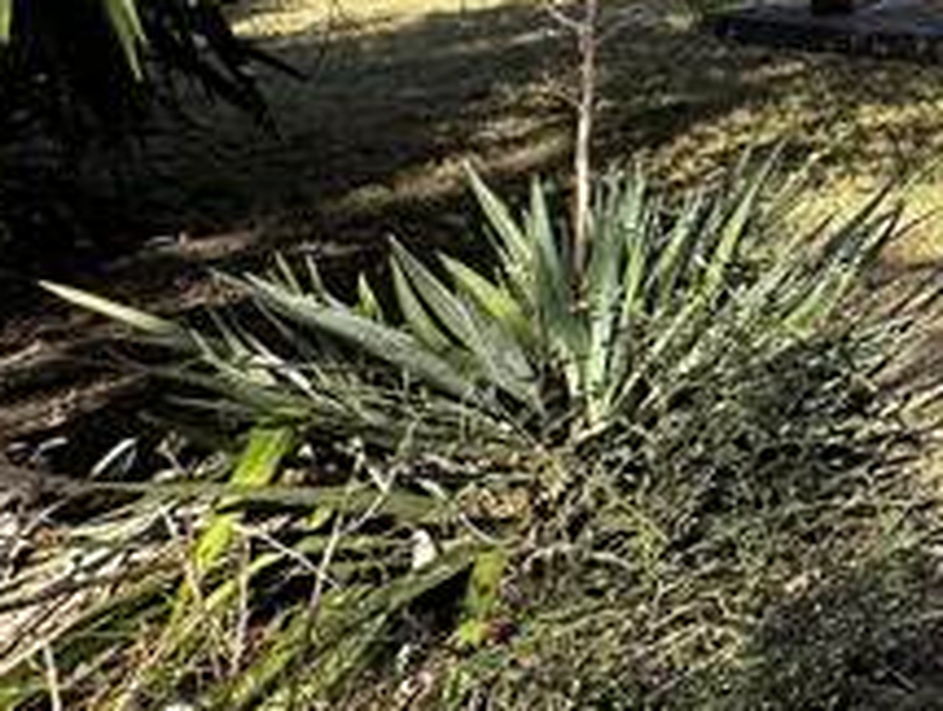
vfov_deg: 24.0
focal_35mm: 52
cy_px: -263
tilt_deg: +3.6
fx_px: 1419
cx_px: 1654
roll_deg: +0.5
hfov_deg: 22.8
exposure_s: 1/282
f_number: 2.2
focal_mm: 2.22
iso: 40
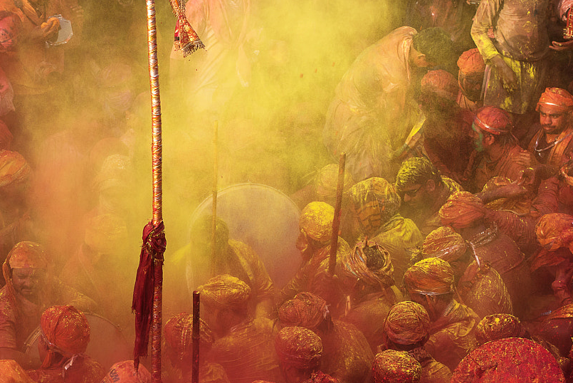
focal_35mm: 149
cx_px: 58
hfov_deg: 13.6
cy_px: 288
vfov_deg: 9.2
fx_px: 2373
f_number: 5
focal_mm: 75
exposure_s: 1/400
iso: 100
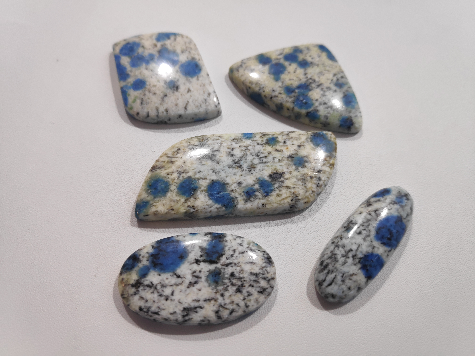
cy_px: 178
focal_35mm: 20
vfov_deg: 66.0
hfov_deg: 81.7
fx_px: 274
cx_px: 238
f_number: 1.9
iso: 568
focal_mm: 3.94
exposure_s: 1/50
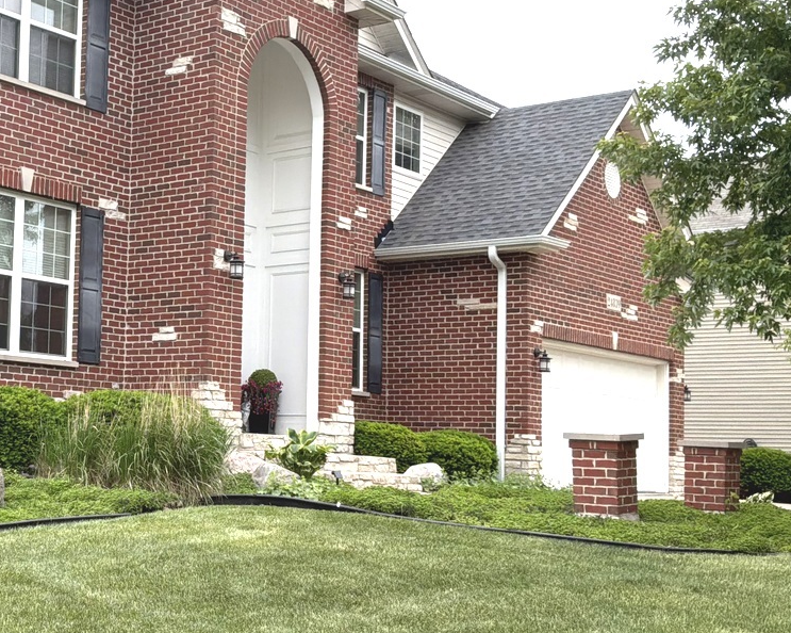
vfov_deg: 28.6
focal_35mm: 53
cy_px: 308
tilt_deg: +6.9
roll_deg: -2.2
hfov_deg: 33.4
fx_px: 1240
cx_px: 67
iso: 25
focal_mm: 3
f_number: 1.8
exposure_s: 1/261
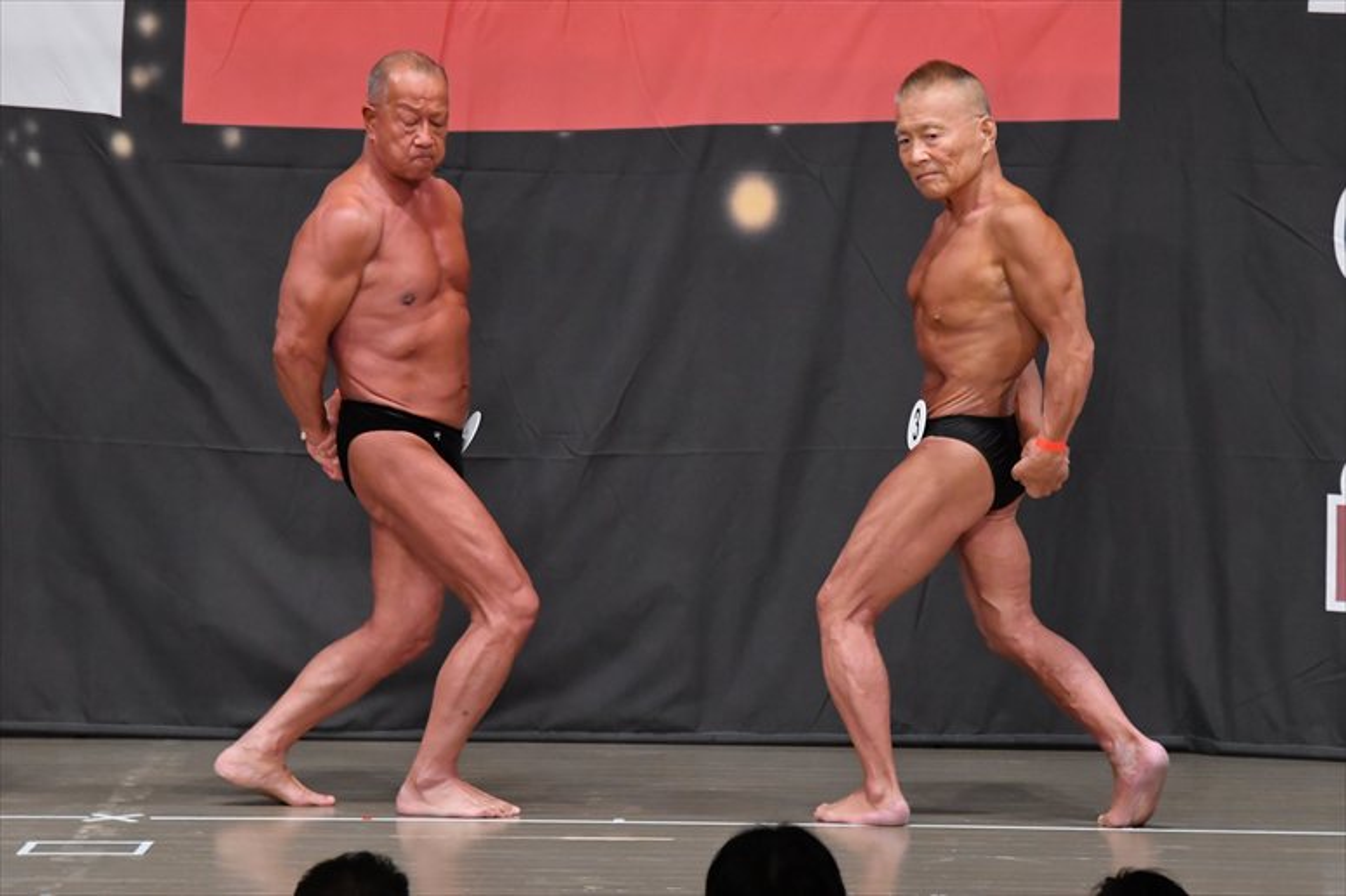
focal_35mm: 255
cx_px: 673
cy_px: 448
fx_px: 9530
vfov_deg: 5.4
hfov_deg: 8.1
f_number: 5.6
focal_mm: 170
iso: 5000
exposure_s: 1/400
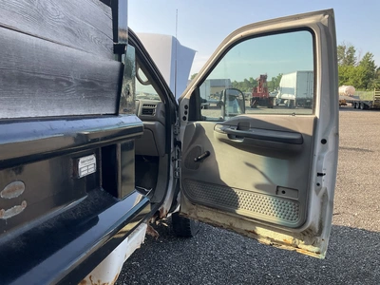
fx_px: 318
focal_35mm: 29
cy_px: 142
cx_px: 190
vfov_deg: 48.2
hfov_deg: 61.7
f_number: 1.8
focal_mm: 3
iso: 25
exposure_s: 1/383
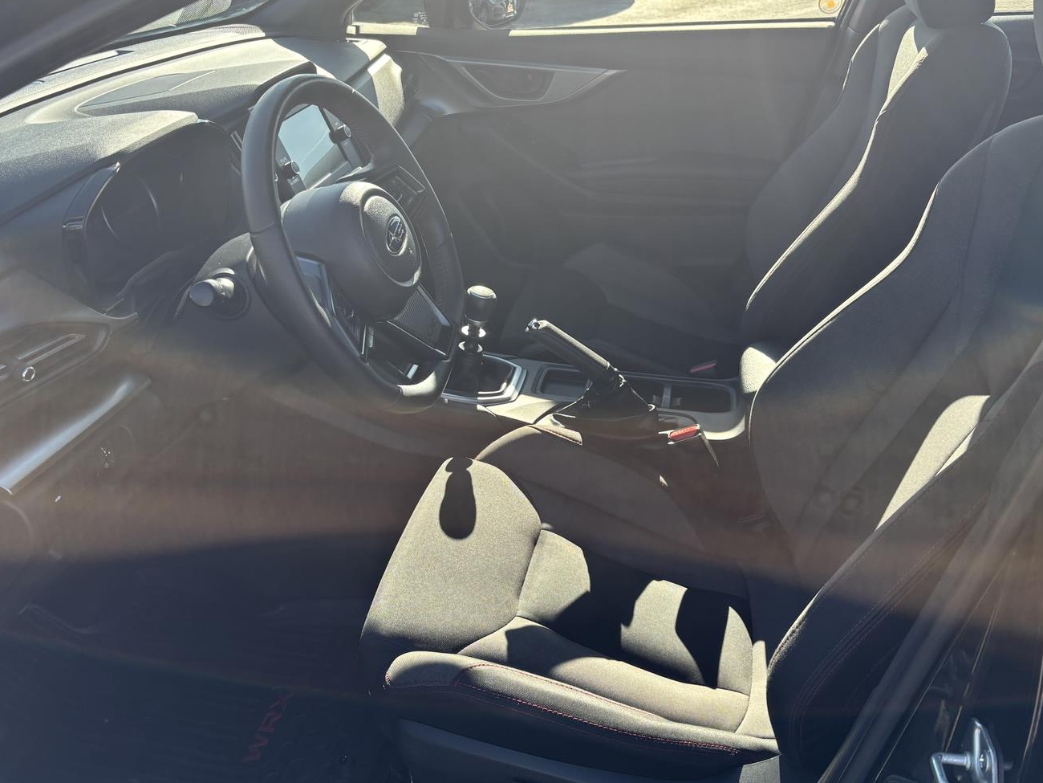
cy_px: 357
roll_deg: -0.7
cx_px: 531
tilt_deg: -26.2
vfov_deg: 44.1
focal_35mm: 32
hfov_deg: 56.8
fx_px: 964
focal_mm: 5.96
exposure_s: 1/559
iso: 50
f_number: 1.6
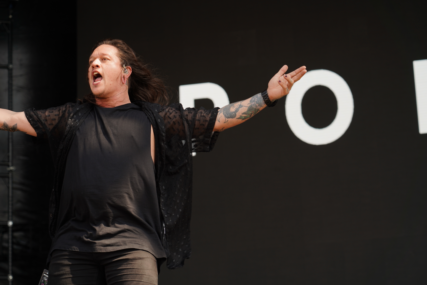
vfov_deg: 13.0
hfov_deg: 19.5
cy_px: 142
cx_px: 214
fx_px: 1245
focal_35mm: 105
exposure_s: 1/250
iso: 100
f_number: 5.6
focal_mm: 105
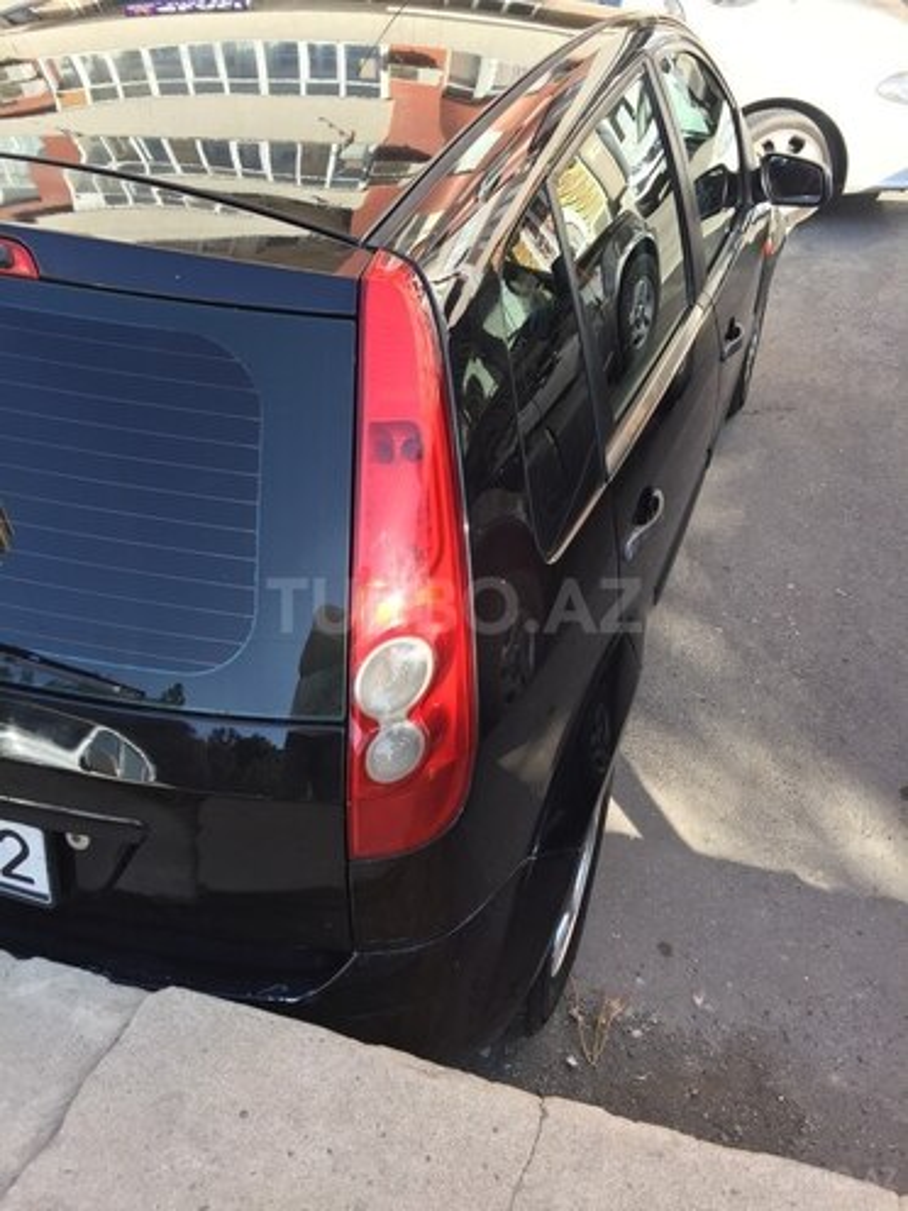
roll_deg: -2.0
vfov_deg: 61.7
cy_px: 606
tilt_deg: -37.7
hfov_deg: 48.2
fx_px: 1014
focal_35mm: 29
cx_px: 454
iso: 32
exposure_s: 1/366
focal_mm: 4.15
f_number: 2.2
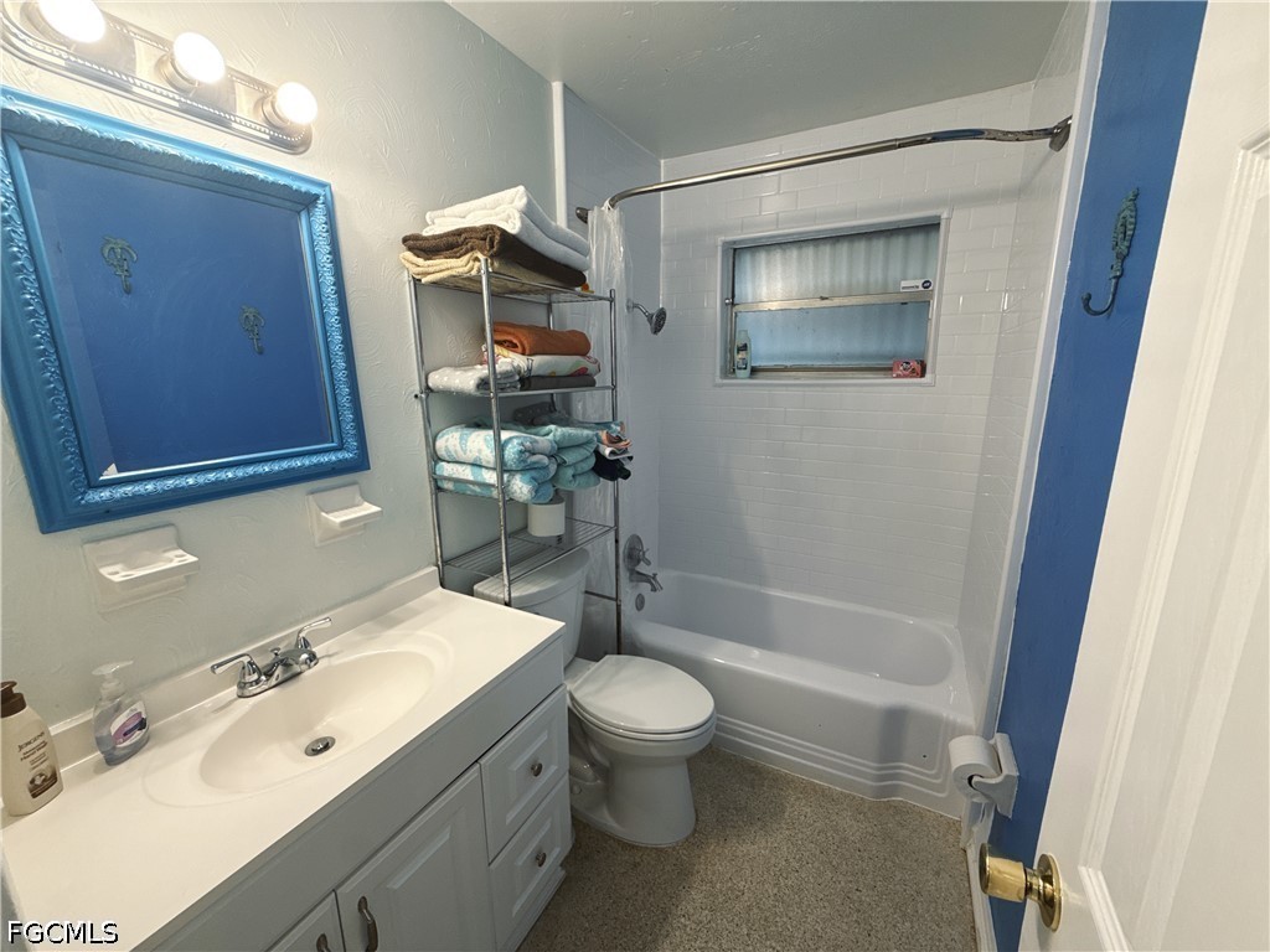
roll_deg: +0.5
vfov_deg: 85.7
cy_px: 476
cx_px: 635
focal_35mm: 14
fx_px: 514
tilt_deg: -12.1
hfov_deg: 102.1
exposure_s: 1/40
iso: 64
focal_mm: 2.22
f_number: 2.2
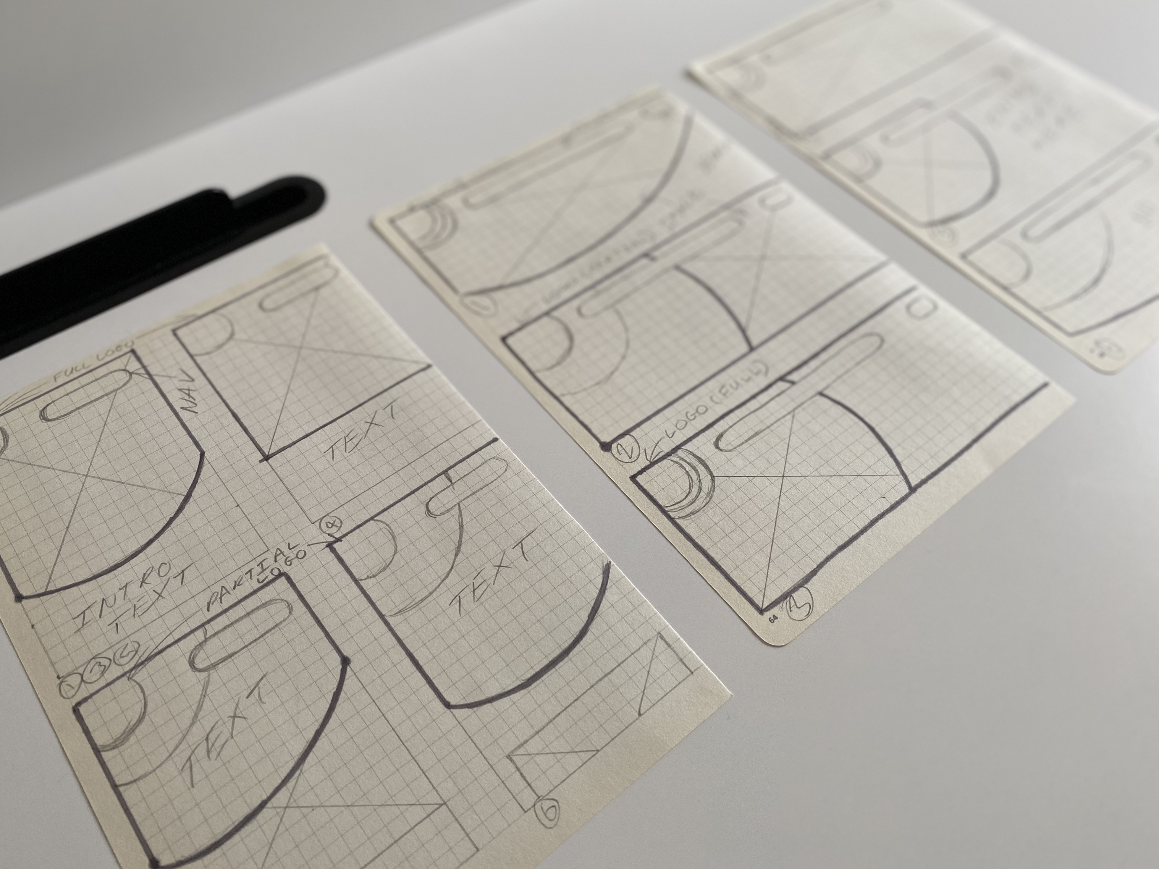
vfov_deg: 53.1
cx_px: 580
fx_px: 870
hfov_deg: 67.3
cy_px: 434
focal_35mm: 26
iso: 100
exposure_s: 1/121
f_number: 1.8
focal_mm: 4.25
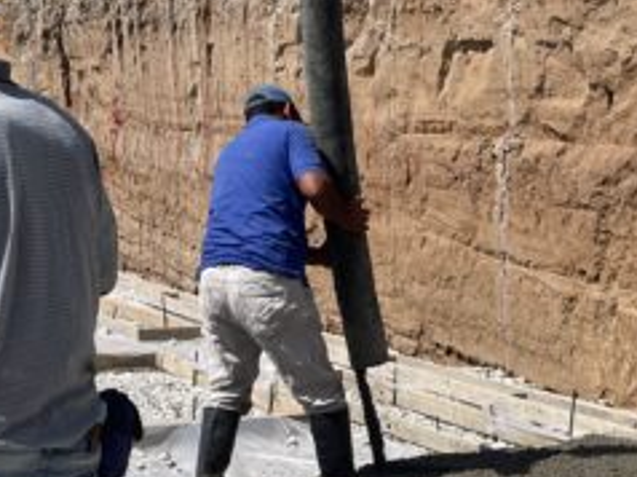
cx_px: 434
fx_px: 1544
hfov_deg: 23.2
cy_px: 426
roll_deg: -0.9
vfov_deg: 17.3
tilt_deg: -11.5
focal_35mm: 84
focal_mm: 4.2
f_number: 1.6
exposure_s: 1/5051
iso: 32
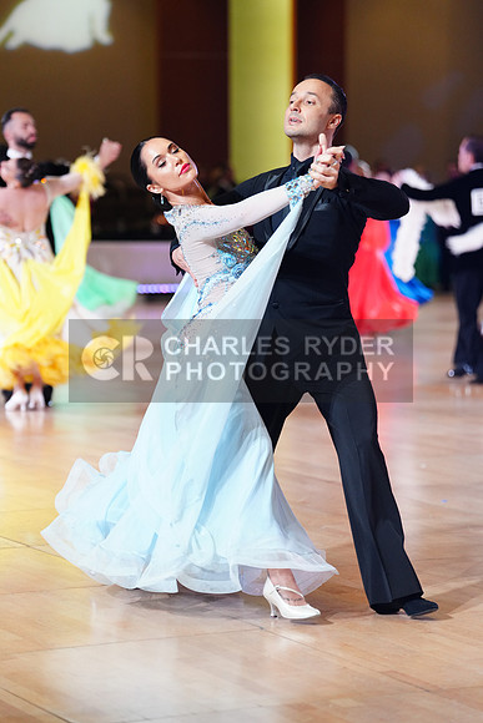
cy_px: 362
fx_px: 2393
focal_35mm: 119
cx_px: 242
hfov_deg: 11.5
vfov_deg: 17.2
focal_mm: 119
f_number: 2.8
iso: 2000
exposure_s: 1/400
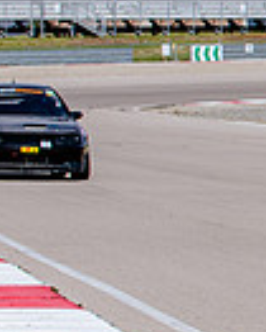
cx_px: 675
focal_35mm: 422
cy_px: 148
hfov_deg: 3.6
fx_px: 4148
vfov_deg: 4.6
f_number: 6.3
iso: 100
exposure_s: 1/640
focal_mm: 82
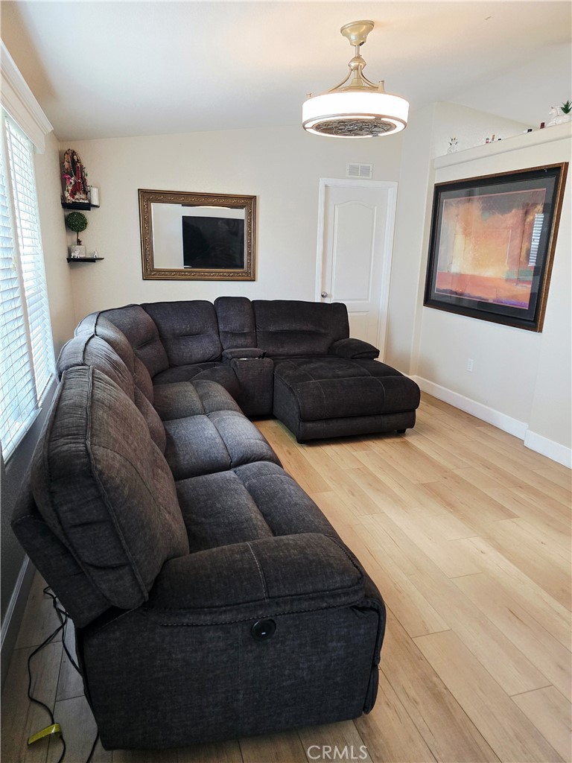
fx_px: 507
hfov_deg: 58.9
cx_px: 286
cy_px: 382
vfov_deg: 73.9
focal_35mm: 23
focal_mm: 6.3
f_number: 1.7
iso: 500
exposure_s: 1/120
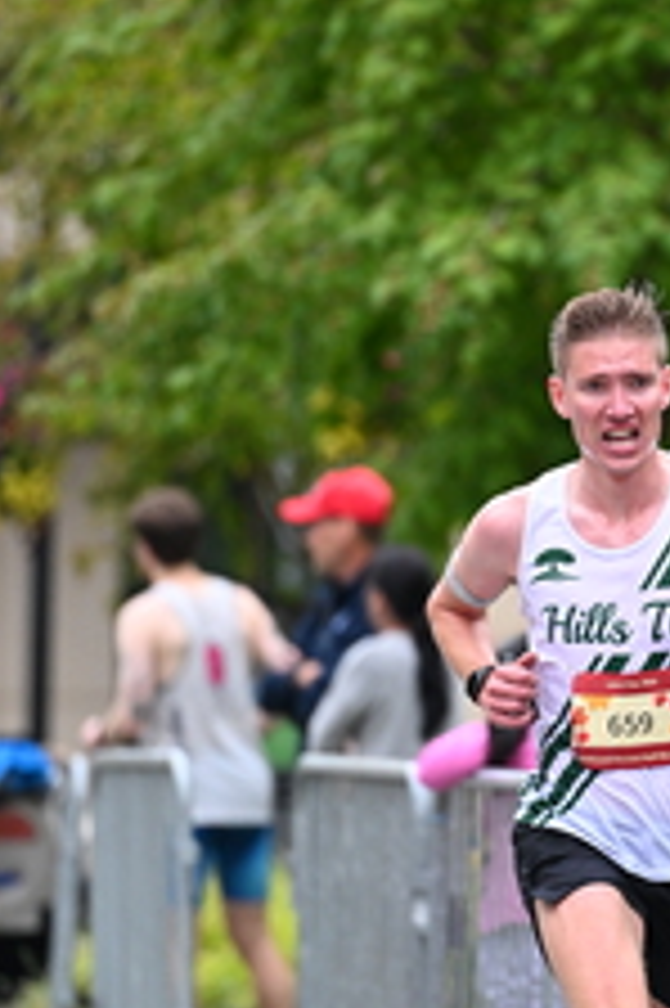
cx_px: 749
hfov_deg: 2.8
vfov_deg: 4.2
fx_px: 13755
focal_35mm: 492
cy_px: 536
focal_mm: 200
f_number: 2.8
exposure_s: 1/800
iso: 1600
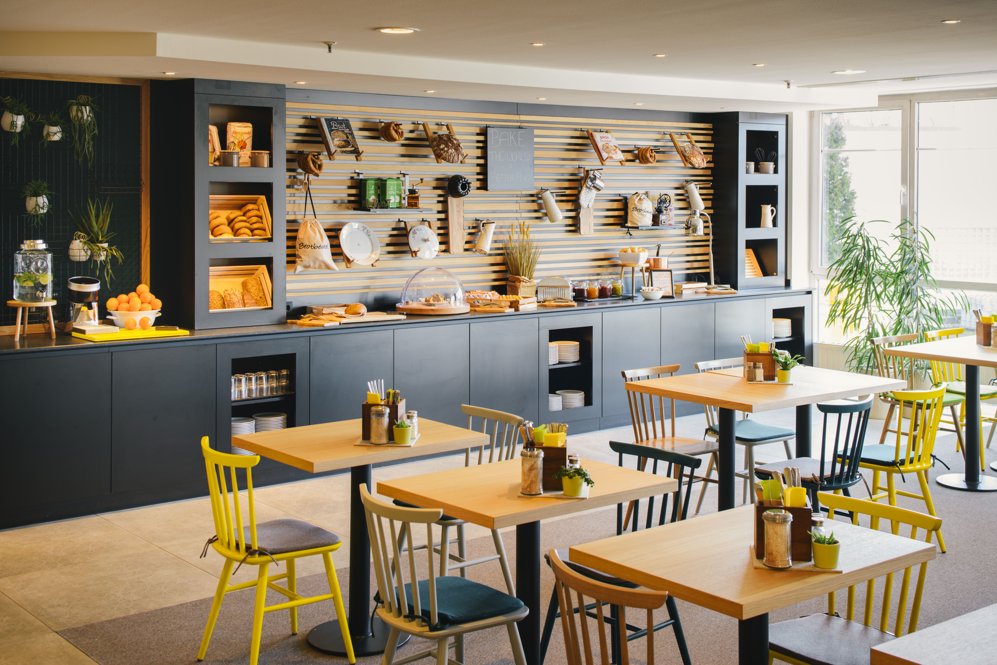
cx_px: 498
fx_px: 1247
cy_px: 332
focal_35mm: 45
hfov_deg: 43.6
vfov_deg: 29.9
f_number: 8
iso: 200
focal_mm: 45
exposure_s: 1/3
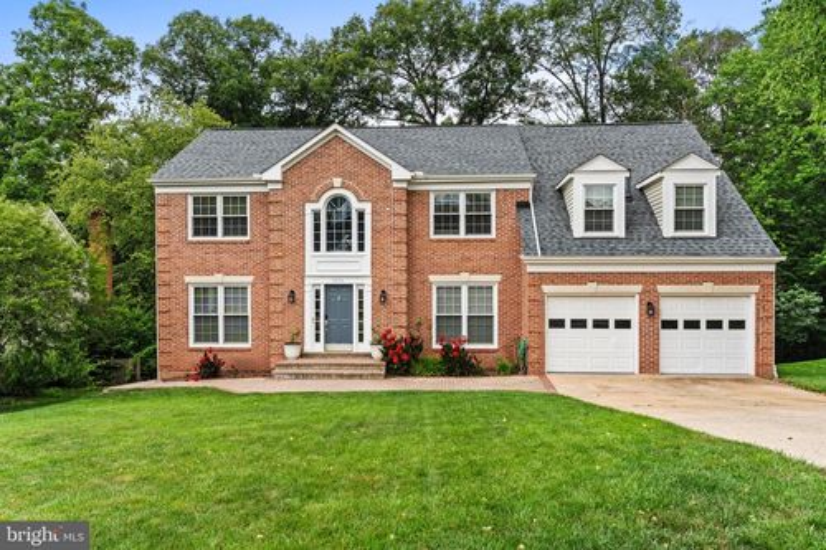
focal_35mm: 26
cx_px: 413
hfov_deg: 69.4
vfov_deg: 49.5
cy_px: 275
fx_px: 596
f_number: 9
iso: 100
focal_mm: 26
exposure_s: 1/20
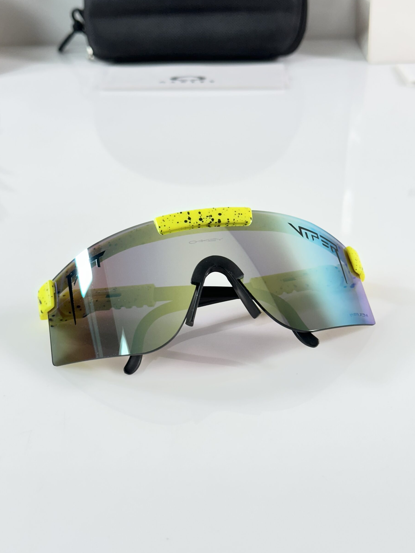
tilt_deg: -29.6
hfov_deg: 28.6
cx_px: 200
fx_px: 815
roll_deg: +2.0
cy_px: 261
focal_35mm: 51
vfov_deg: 37.5
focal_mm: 6.86
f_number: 1.78
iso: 80
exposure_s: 1/100
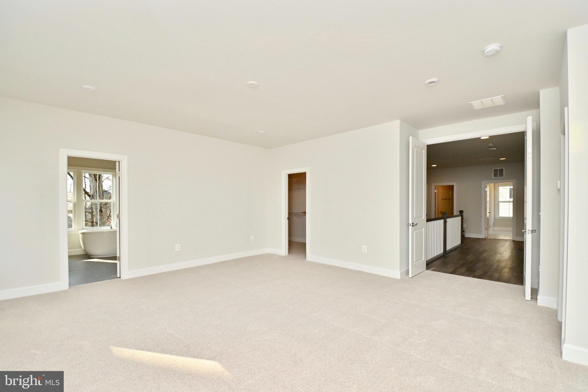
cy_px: 196
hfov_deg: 100.4
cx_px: 294
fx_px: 245
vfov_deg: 77.3
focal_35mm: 15
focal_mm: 10
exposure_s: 1/200
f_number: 7.1
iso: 200
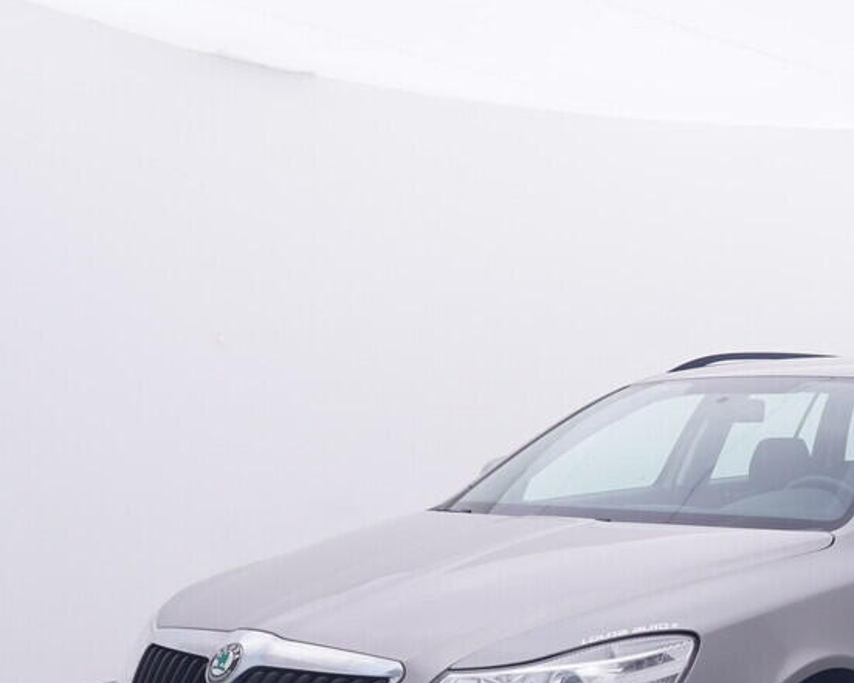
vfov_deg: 27.2
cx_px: 843
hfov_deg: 31.6
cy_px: 505
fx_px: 1396
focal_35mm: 55
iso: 200
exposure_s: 1/80
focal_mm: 15
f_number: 5
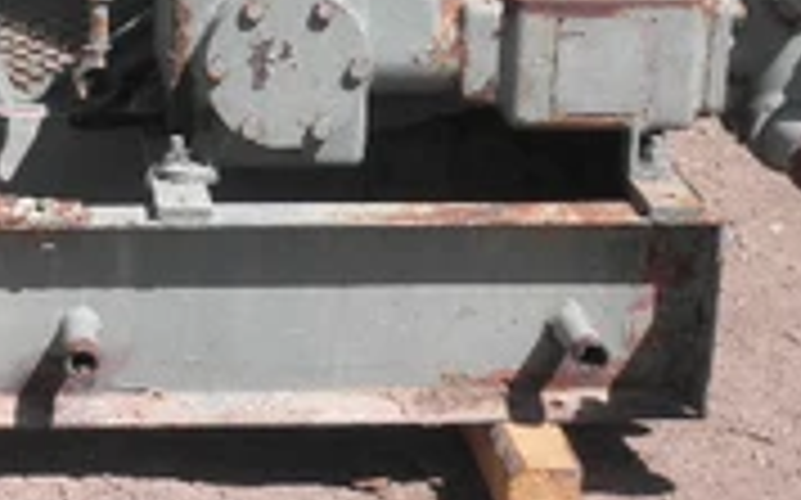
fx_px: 2291
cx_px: 99
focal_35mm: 105
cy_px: 99
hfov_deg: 19.5
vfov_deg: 12.4
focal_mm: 7.9
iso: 64
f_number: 9.6
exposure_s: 1/100
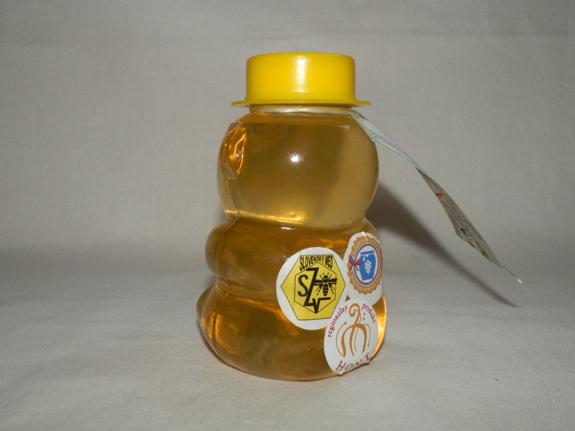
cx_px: 296
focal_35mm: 34
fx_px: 565
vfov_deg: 41.6
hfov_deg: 53.9
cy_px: 173
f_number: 7.3
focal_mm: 5
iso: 100
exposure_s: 1/30
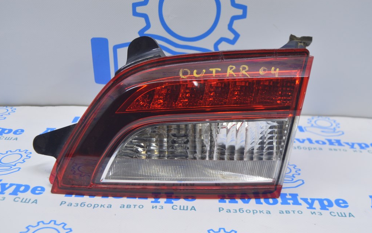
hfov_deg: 47.7
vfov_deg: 30.9
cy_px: 121
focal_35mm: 42
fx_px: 421
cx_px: 185
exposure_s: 1/20
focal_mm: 27
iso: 400
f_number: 5.6
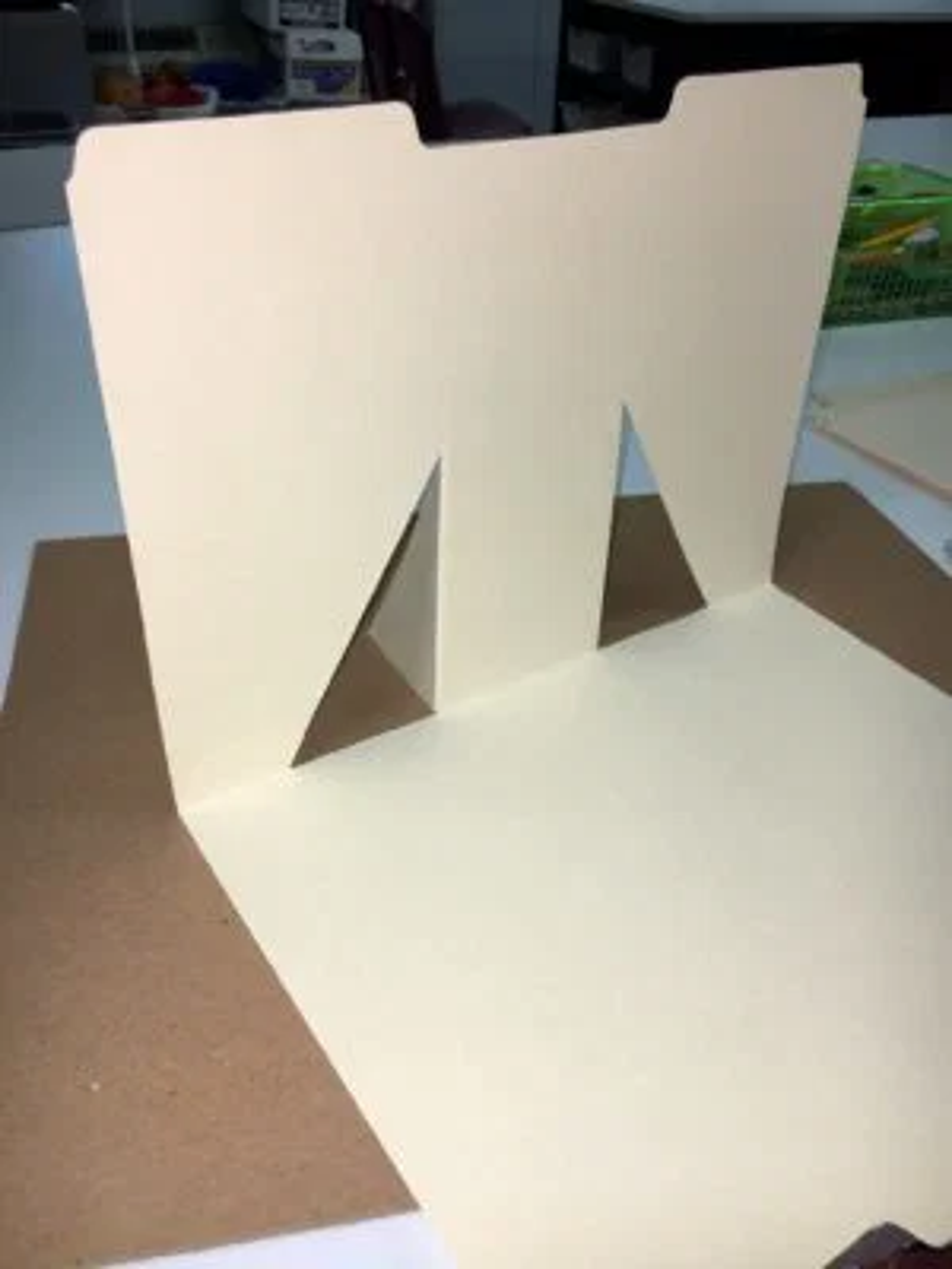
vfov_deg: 61.7
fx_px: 1063
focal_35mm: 29
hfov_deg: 48.2
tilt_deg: -33.9
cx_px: 476
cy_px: 634
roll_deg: -2.1
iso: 25
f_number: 2.2
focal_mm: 4.15
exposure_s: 1/61
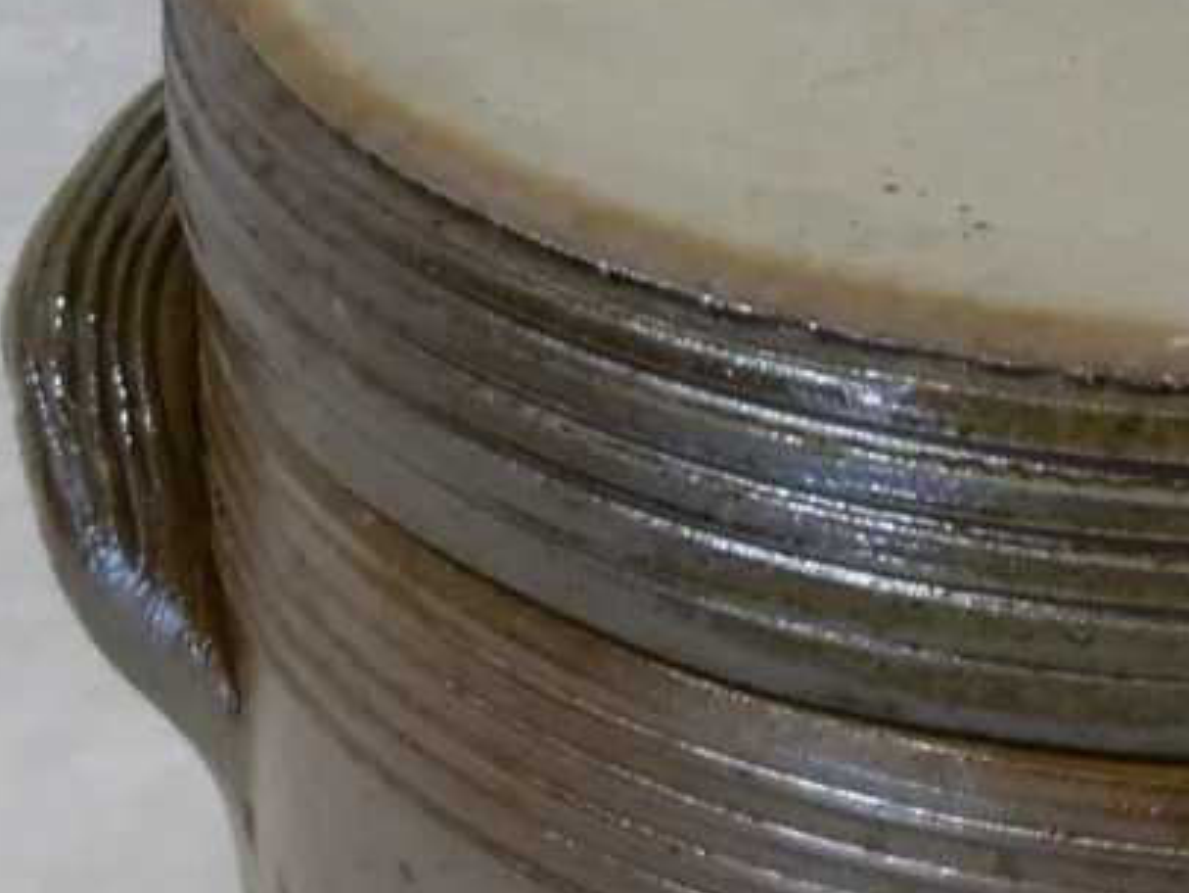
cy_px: 878
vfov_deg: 8.7
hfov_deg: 11.5
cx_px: 1245
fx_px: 5841
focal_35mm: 170
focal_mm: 7.7
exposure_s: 1/20
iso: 100
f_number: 3.8
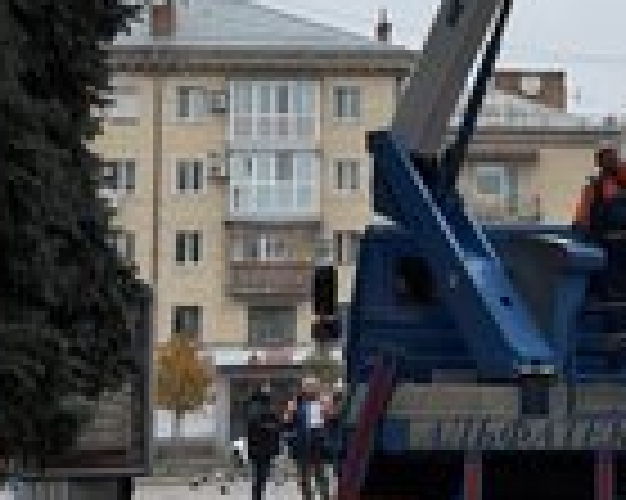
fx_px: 2499
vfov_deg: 11.4
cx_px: 766
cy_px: 68
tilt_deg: +8.0
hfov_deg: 13.8
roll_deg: +2.1
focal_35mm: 135
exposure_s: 1/1312
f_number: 1.78
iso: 64
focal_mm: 6.76
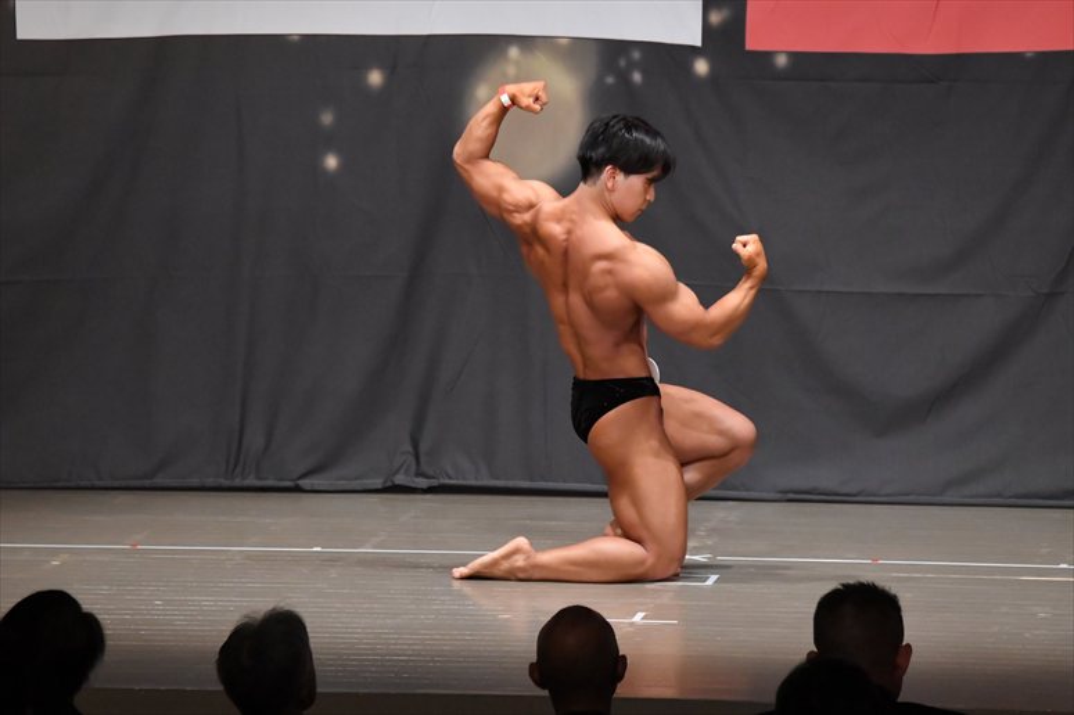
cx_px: 537
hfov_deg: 9.2
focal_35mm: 225
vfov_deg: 6.1
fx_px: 6709
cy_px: 358
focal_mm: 150
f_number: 5.6
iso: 6400
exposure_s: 1/400
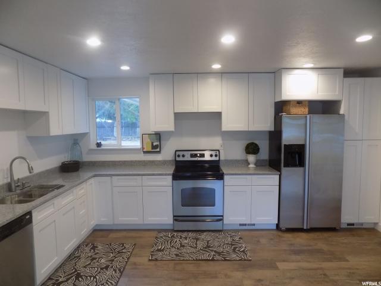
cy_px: 143
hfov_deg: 73.9
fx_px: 253
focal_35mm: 23
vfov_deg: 58.9
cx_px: 190
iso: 200
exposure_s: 1/30
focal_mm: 4
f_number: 3.1
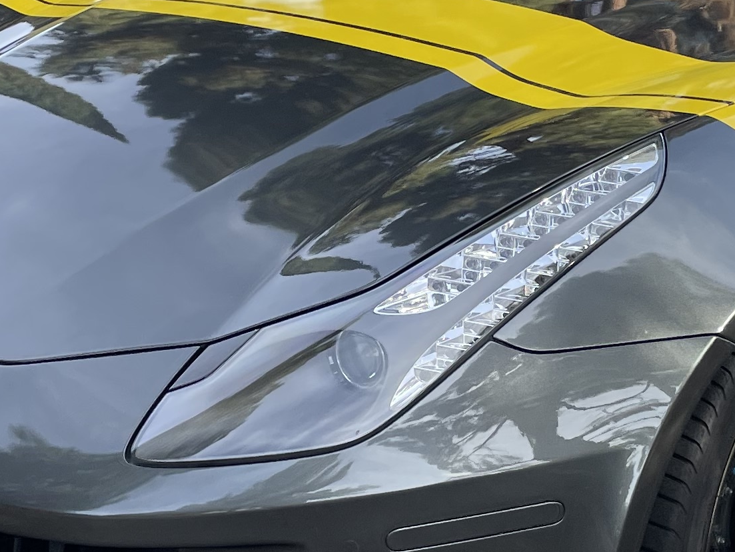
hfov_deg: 20.6
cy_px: 289
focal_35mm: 95
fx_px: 2018
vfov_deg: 15.6
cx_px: 504
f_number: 1.6
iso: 32
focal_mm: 4.2
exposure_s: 1/569
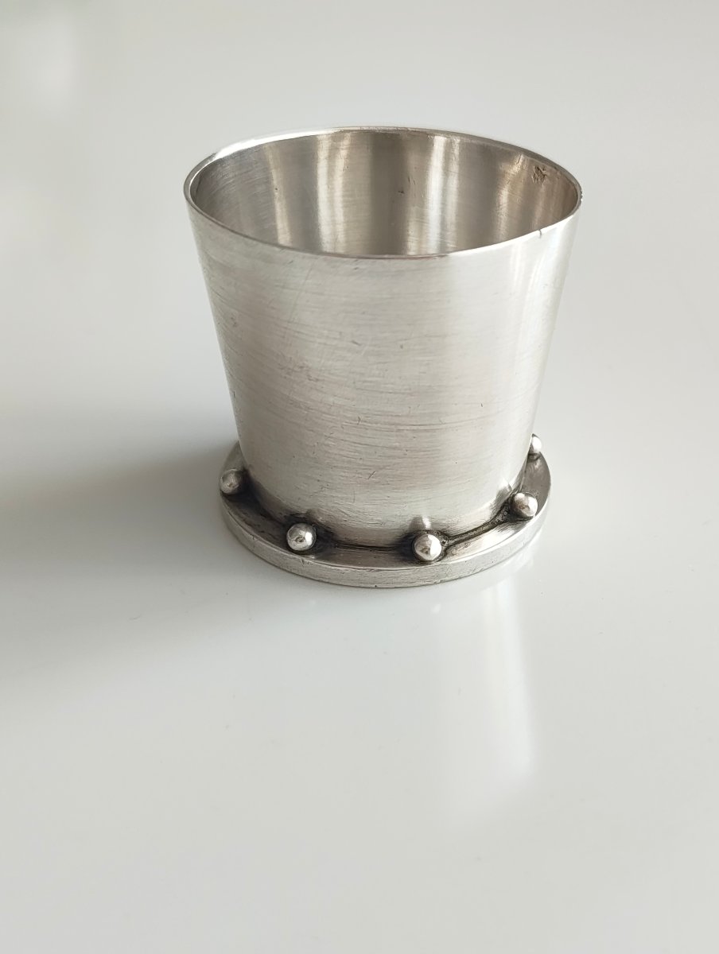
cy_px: 477
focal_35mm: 44
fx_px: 1215
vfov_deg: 42.9
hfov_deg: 33.0
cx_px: 360
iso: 143
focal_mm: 5.56
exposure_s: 1/100
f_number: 1.88
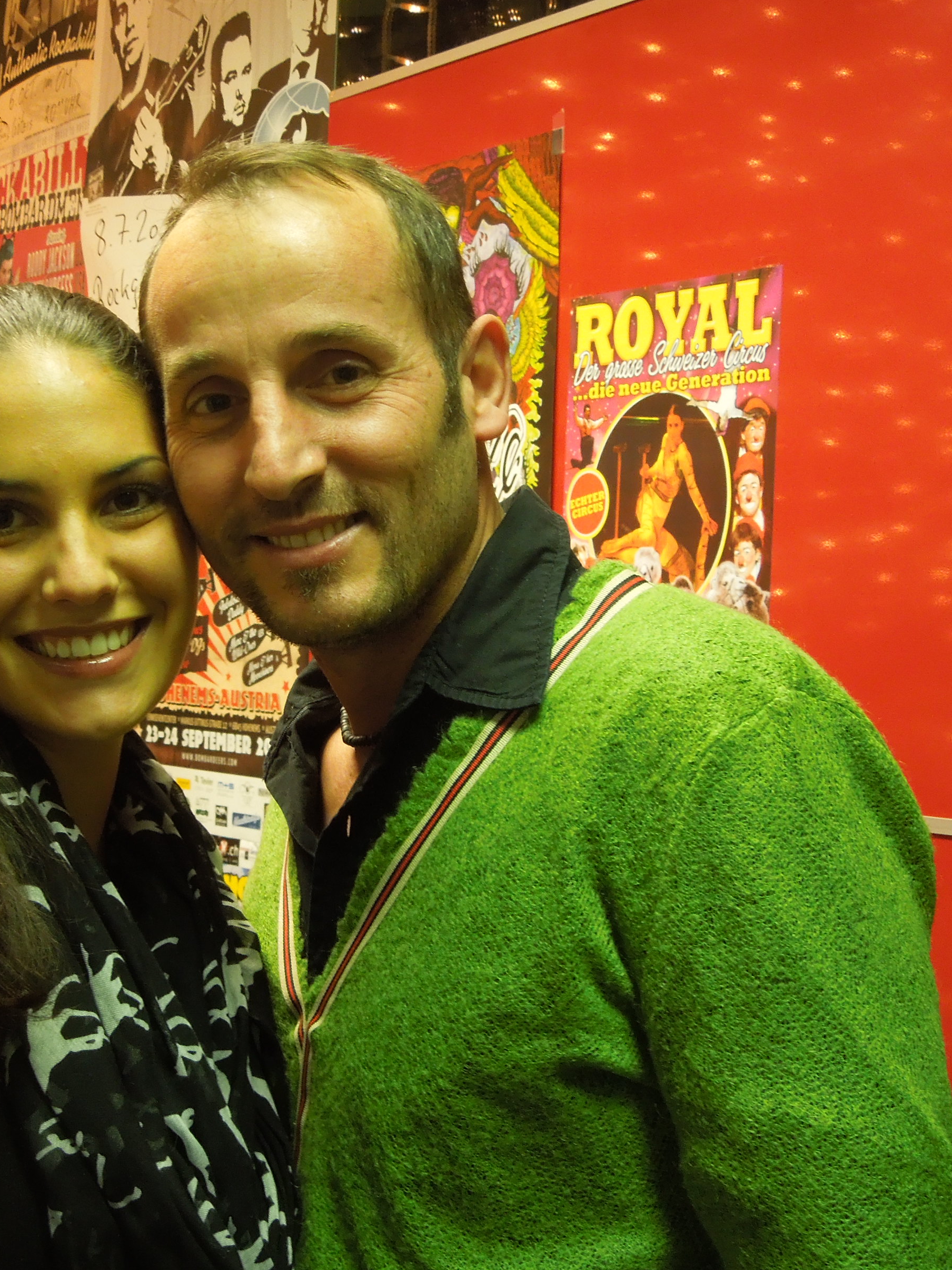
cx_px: 373
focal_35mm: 65
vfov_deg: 29.8
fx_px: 2383
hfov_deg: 22.6
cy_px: 638
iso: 400
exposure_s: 1/13
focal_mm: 8.7
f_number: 4
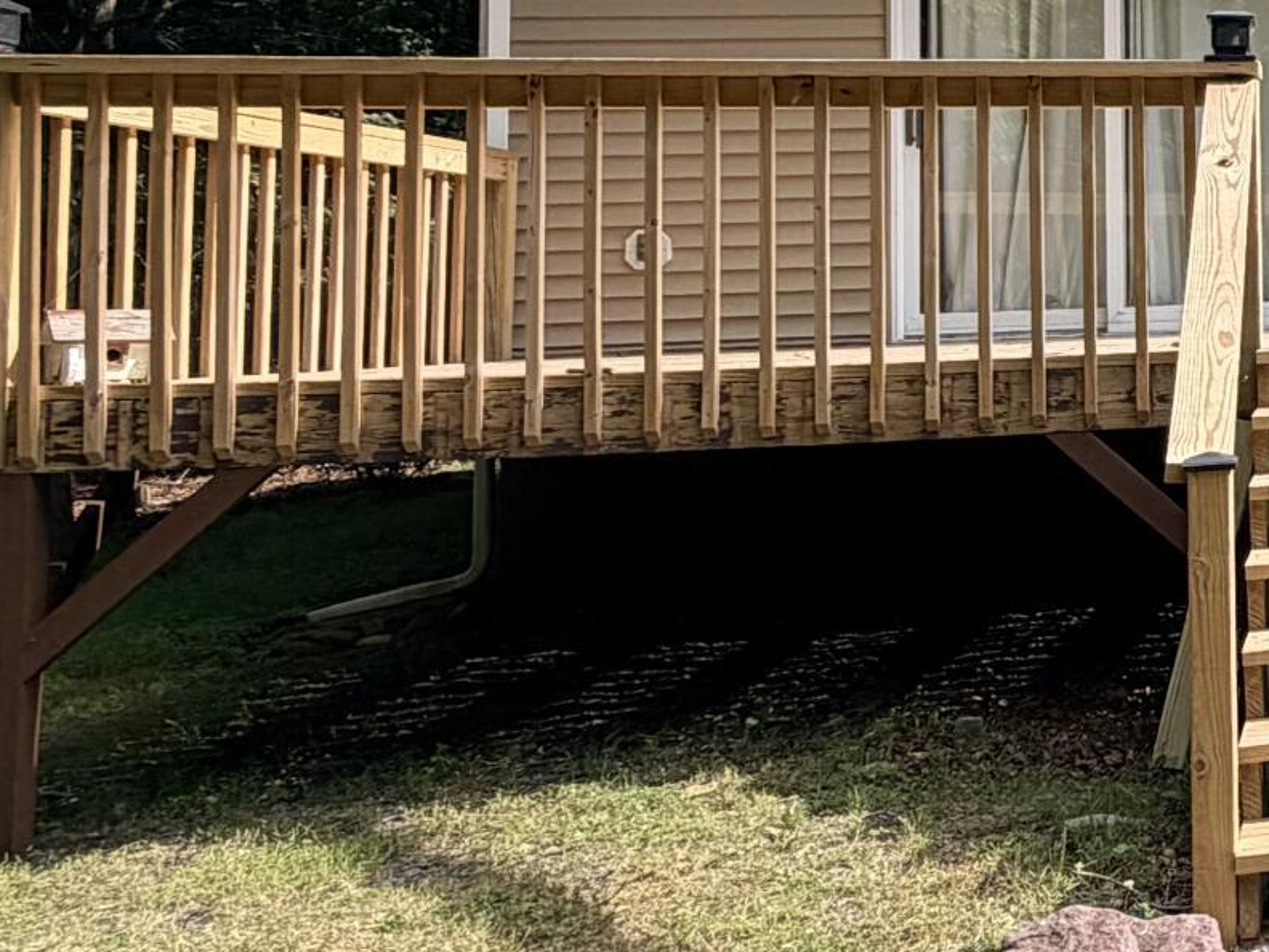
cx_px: 1897
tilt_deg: +3.6
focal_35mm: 53
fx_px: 1943
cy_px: 149
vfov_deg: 26.8
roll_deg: +3.3
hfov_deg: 26.4
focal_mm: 2.22
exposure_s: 1/651
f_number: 2.2
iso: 40
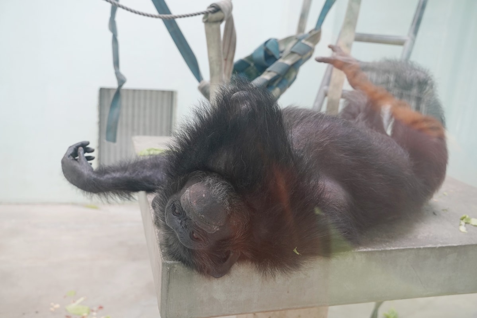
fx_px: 464
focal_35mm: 35
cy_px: 159
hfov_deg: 54.4
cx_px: 238
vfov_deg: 37.9
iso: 1250
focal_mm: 35
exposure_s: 1/160
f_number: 4
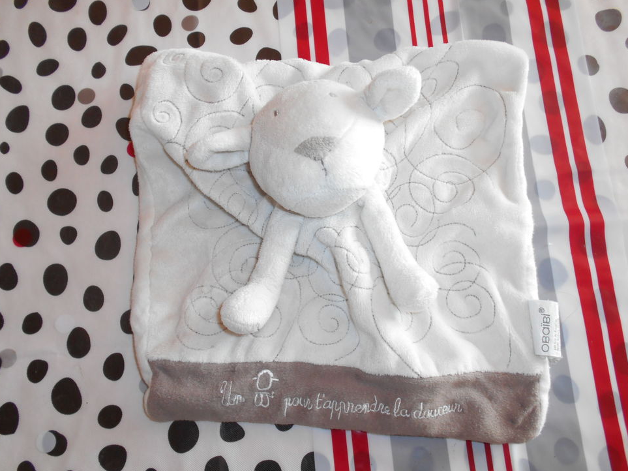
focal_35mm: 27
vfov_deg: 51.3
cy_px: 241
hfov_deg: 65.3
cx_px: 317
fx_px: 490
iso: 140
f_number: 3.2
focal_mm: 4.6
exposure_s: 1/30
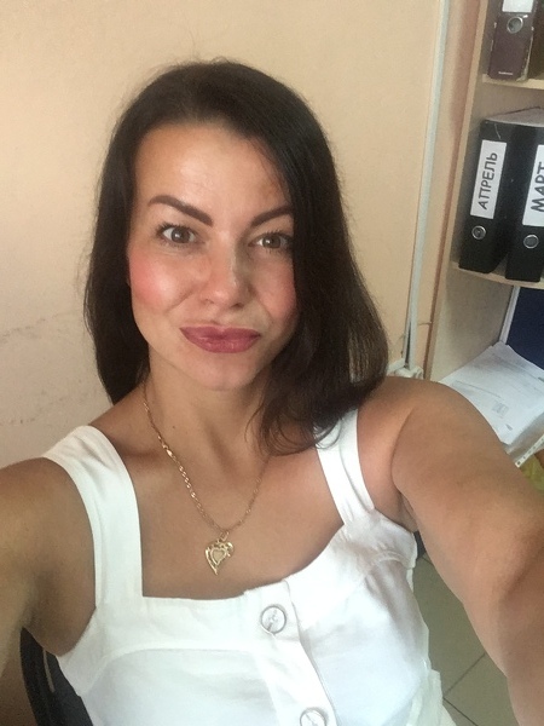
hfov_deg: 45.4
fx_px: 650
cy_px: 363
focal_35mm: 31
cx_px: 272
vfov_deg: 58.4
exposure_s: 1/33
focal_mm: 2.15
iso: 250
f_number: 2.4
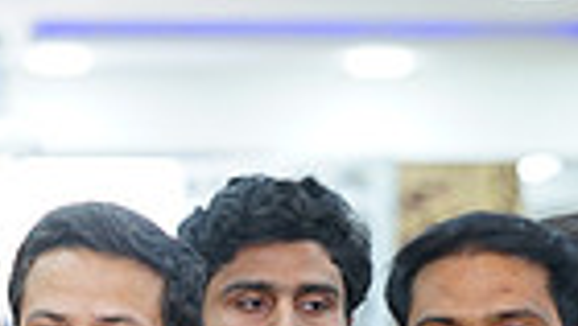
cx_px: -293
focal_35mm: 370
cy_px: 621
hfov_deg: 5.8
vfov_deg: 3.3
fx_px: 5675
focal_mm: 85
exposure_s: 1/160
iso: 1000
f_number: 2.8
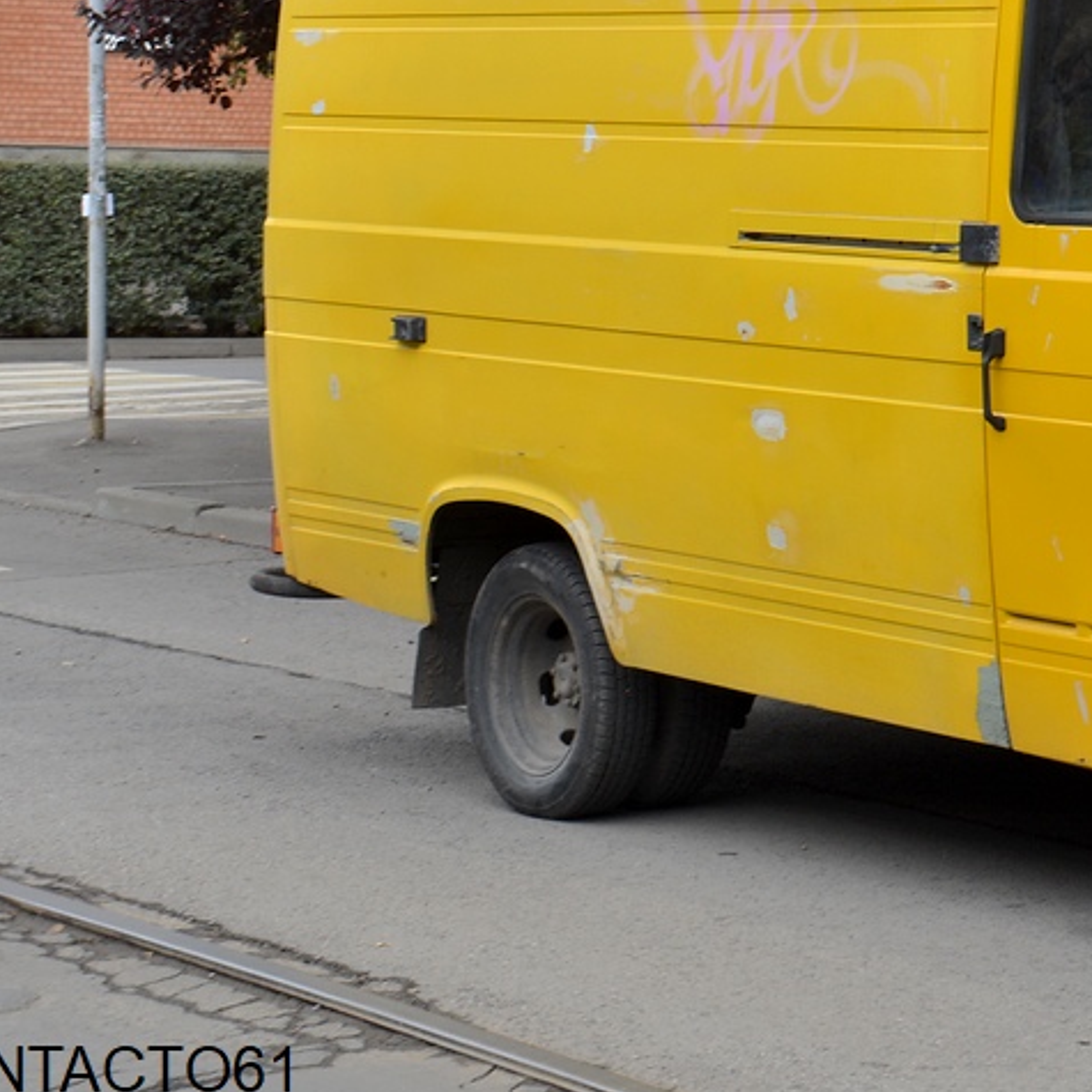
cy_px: 189
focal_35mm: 103
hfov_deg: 16.2
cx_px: 1340
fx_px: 3676
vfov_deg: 16.7
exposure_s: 1/160
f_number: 6.3
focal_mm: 32
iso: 200
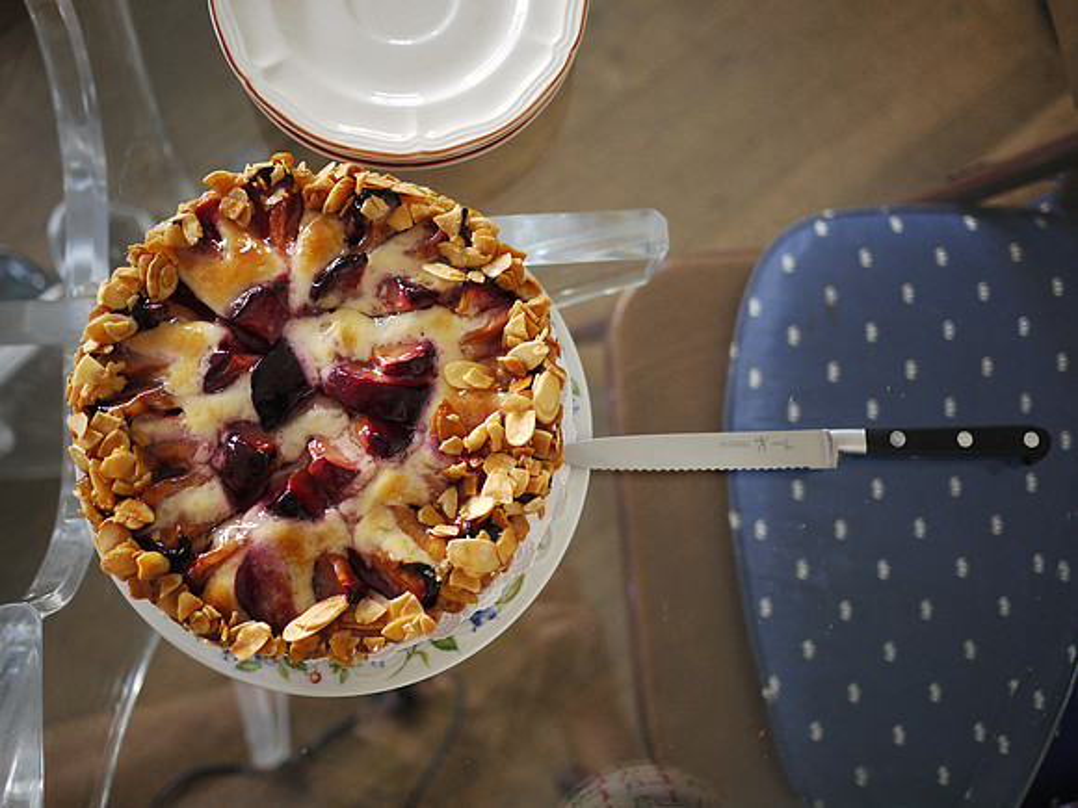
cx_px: 539
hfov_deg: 46.8
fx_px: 1246
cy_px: 404
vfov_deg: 36.0
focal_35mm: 40
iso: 400
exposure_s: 1/80
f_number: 1.7
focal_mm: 20
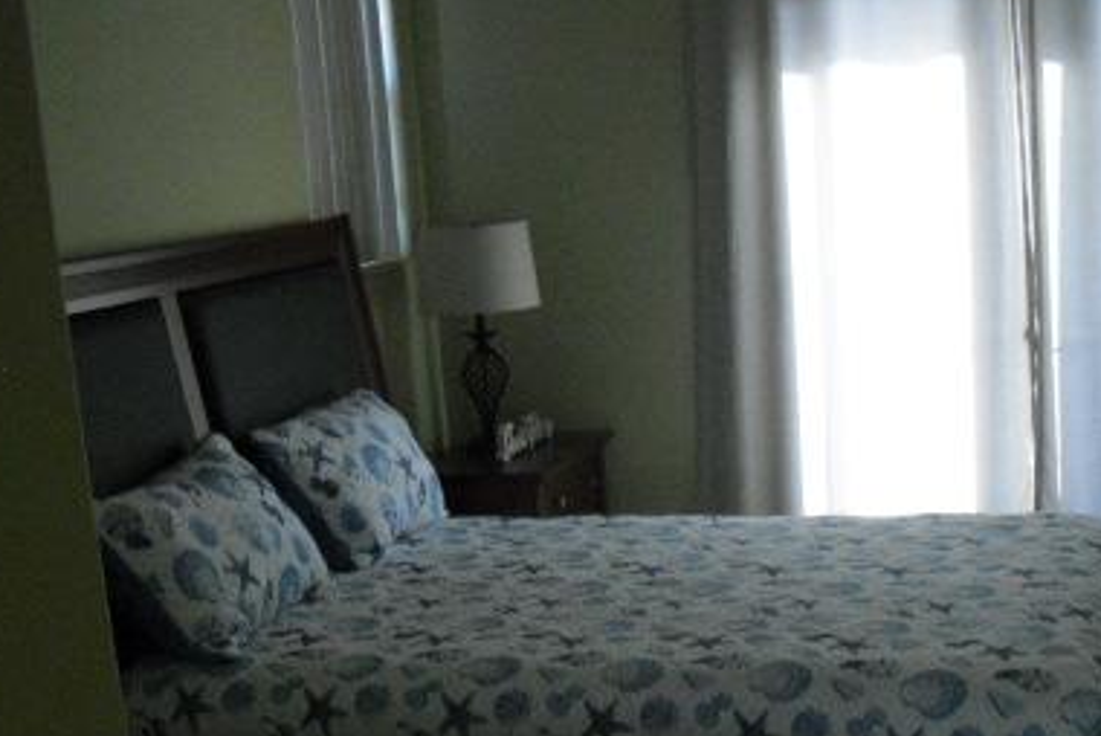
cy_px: 669
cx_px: 745
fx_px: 1928
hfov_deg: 31.6
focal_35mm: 63
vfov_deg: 21.1
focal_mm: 6.3
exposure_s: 1/100
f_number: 3.1
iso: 800
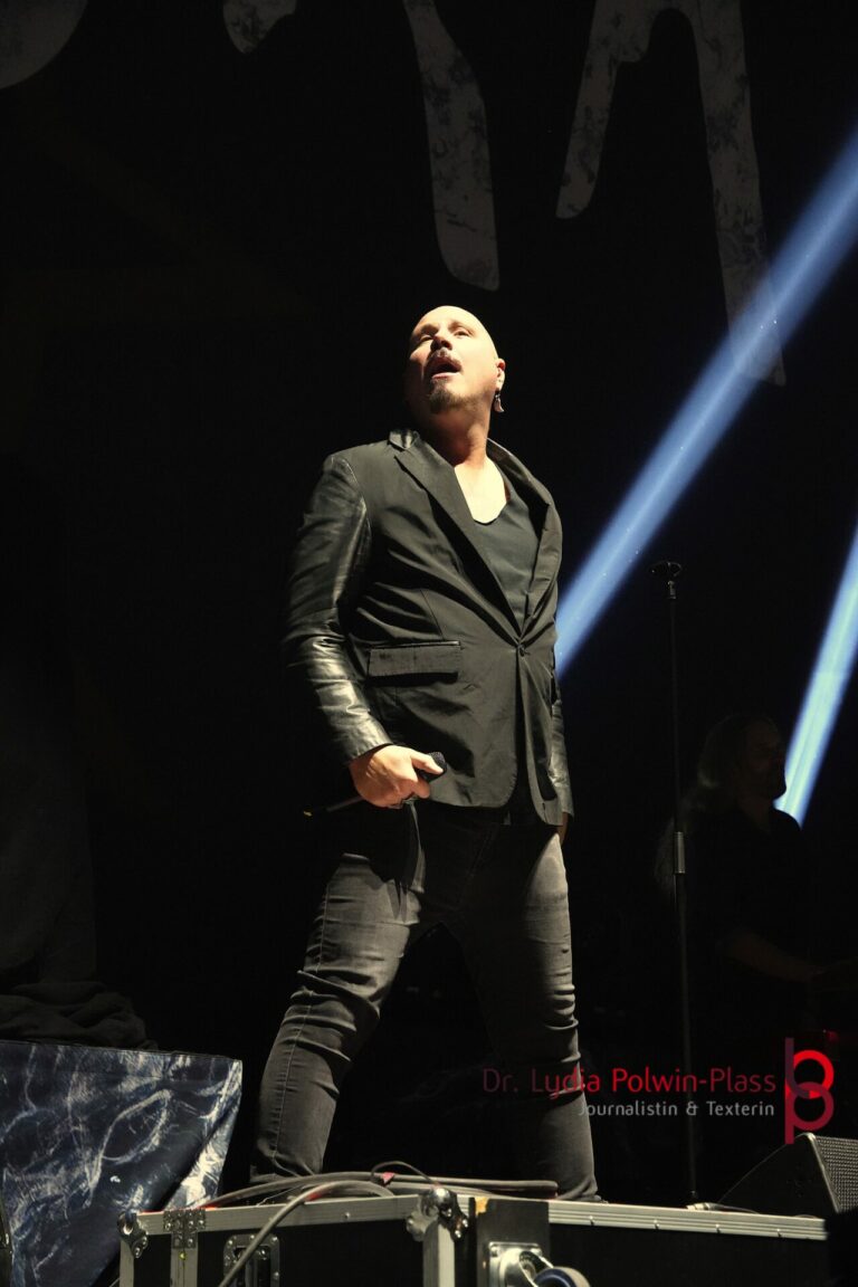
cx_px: 429
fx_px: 3164
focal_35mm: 88
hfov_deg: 15.4
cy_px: 644
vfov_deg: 23.0
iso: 6400
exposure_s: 1/125
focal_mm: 59
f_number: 4.5
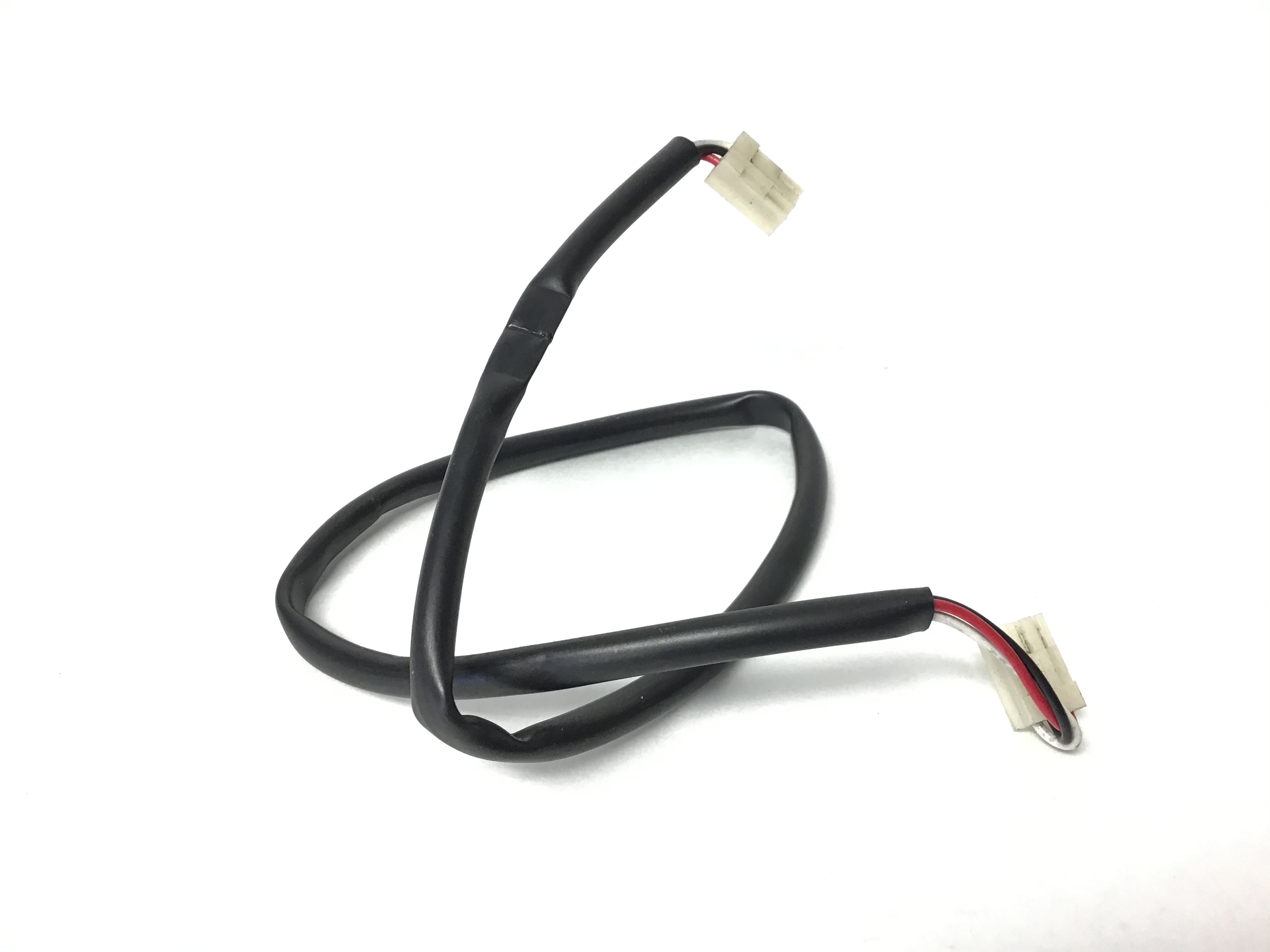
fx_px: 1137
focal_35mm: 31
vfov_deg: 45.4
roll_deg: +2.9
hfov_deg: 58.4
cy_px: 476
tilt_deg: -37.3
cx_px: 635
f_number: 2.4
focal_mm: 3.3
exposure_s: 1/33
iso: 40
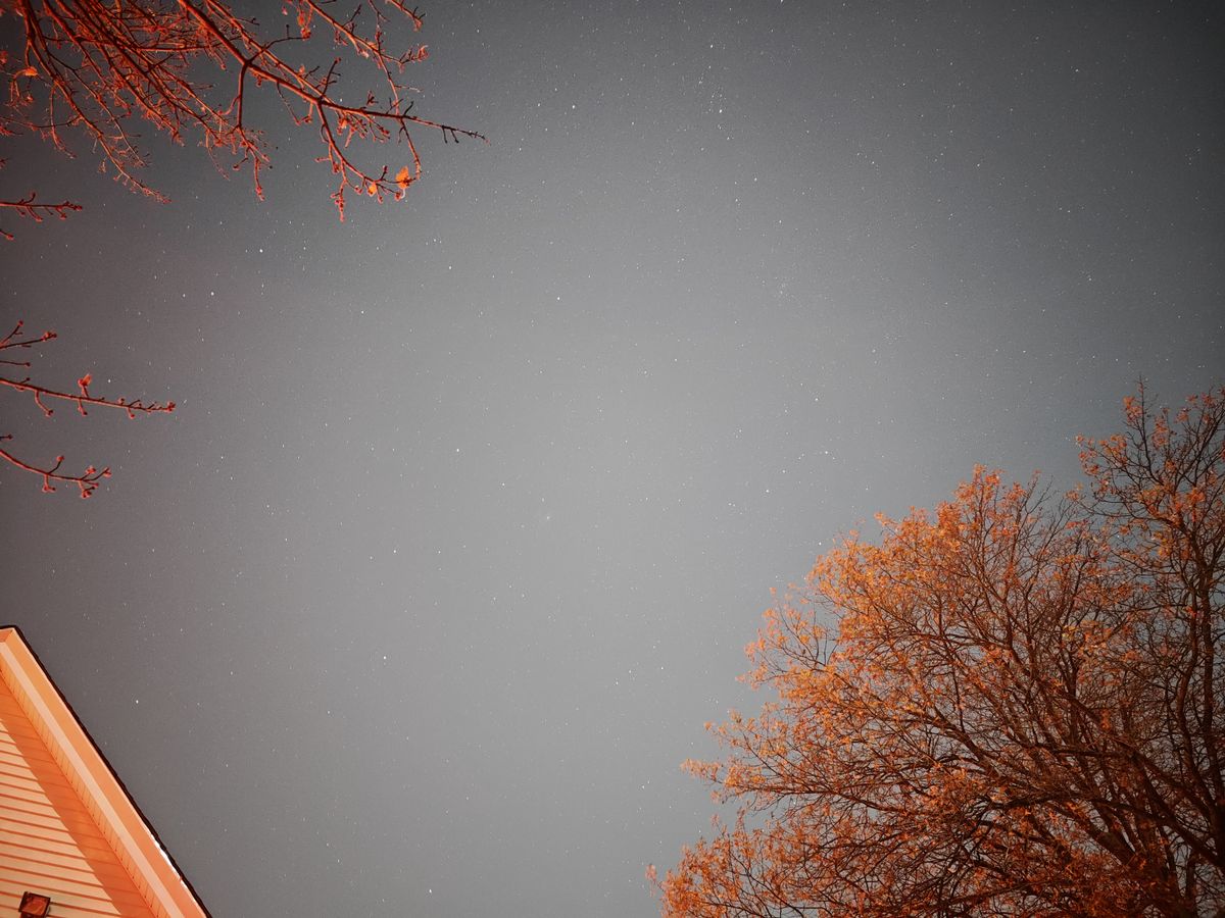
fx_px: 814
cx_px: 612
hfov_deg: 73.9
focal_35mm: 23
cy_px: 459
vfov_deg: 58.9
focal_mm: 6.06
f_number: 1.6
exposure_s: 30
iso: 500
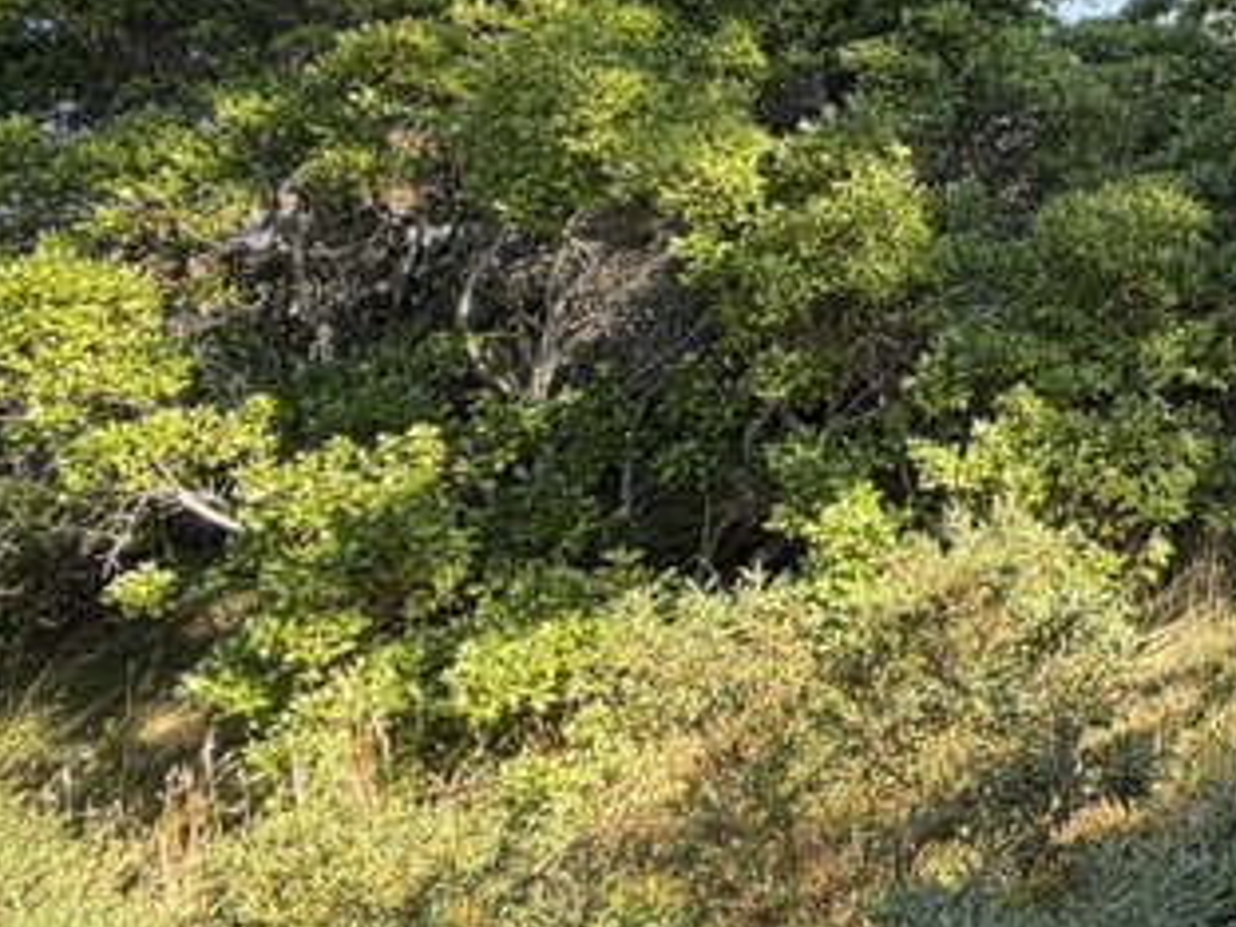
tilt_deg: -8.4
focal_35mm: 46
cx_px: 1545
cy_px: -44
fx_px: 1642
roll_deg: -0.9
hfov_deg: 32.6
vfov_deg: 29.1
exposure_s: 1/121
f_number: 2.2
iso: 64
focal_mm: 2.22
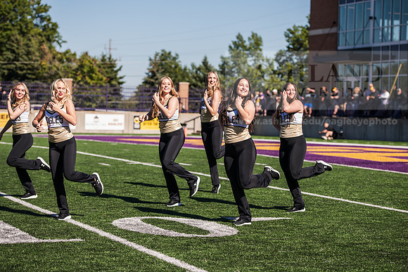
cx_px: 204
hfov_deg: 20.8
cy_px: 136
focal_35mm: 98
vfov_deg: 14.0
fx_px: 1111
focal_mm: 98
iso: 100
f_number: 3.5
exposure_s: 1/800
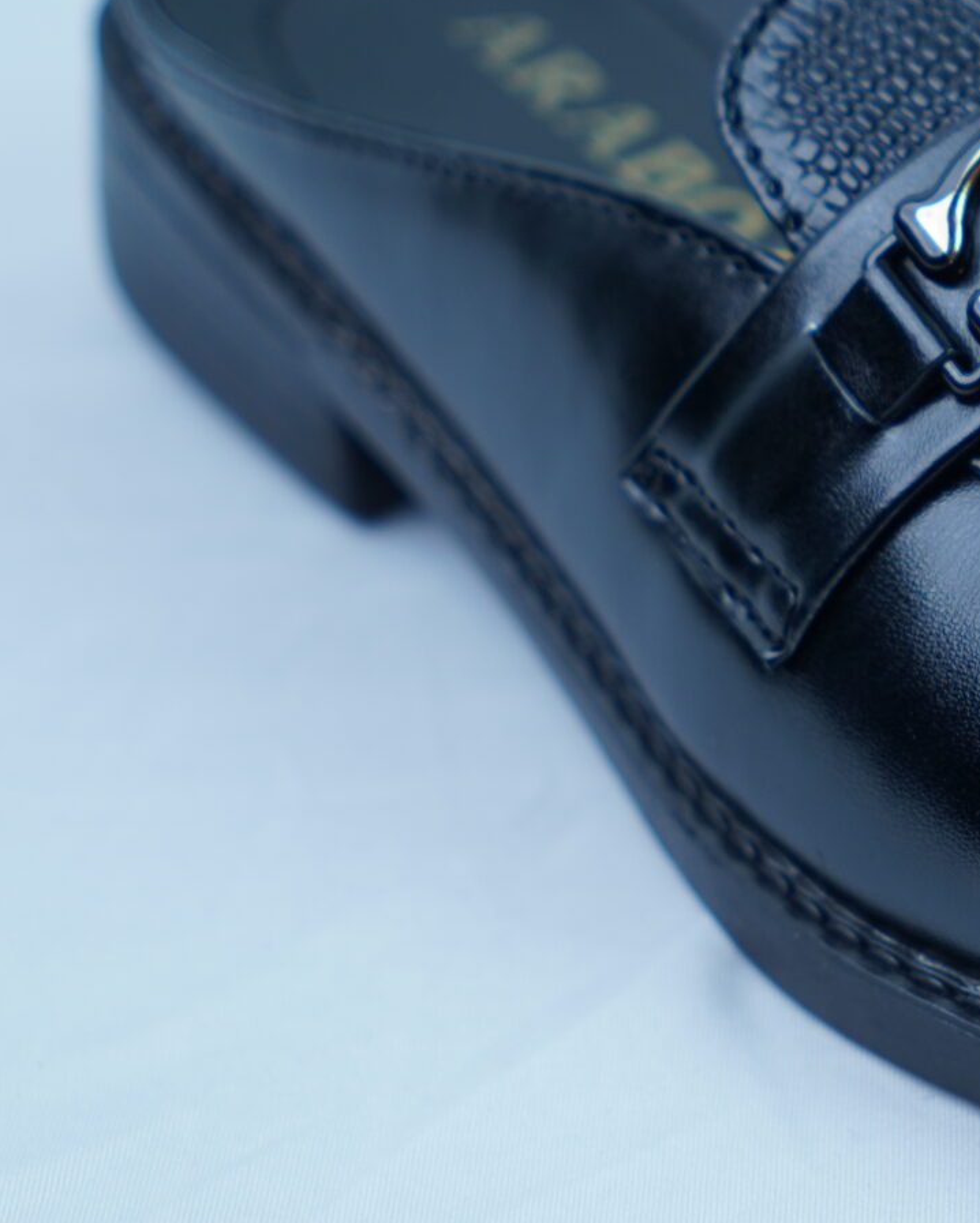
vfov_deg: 12.8
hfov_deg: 10.0
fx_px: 5446
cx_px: 1372
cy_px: 534
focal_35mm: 150
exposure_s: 1/100
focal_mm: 37.4
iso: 100
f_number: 2.8
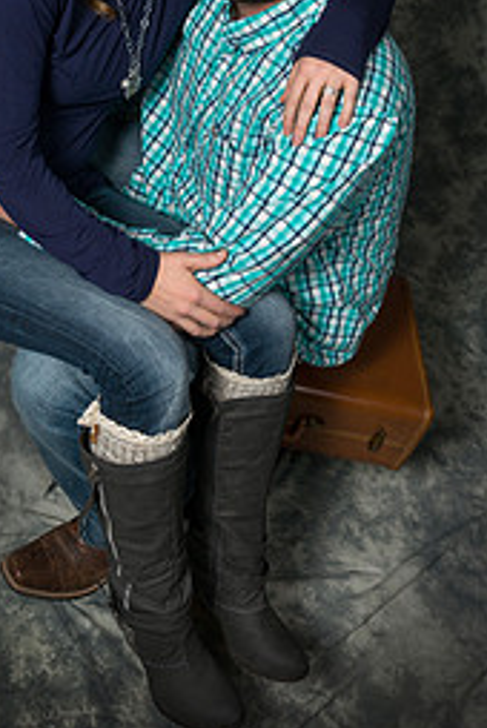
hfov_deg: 29.1
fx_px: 931
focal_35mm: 46
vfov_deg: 41.0
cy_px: 152
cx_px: 160
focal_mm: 26
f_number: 4.5
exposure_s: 1/160
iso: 100
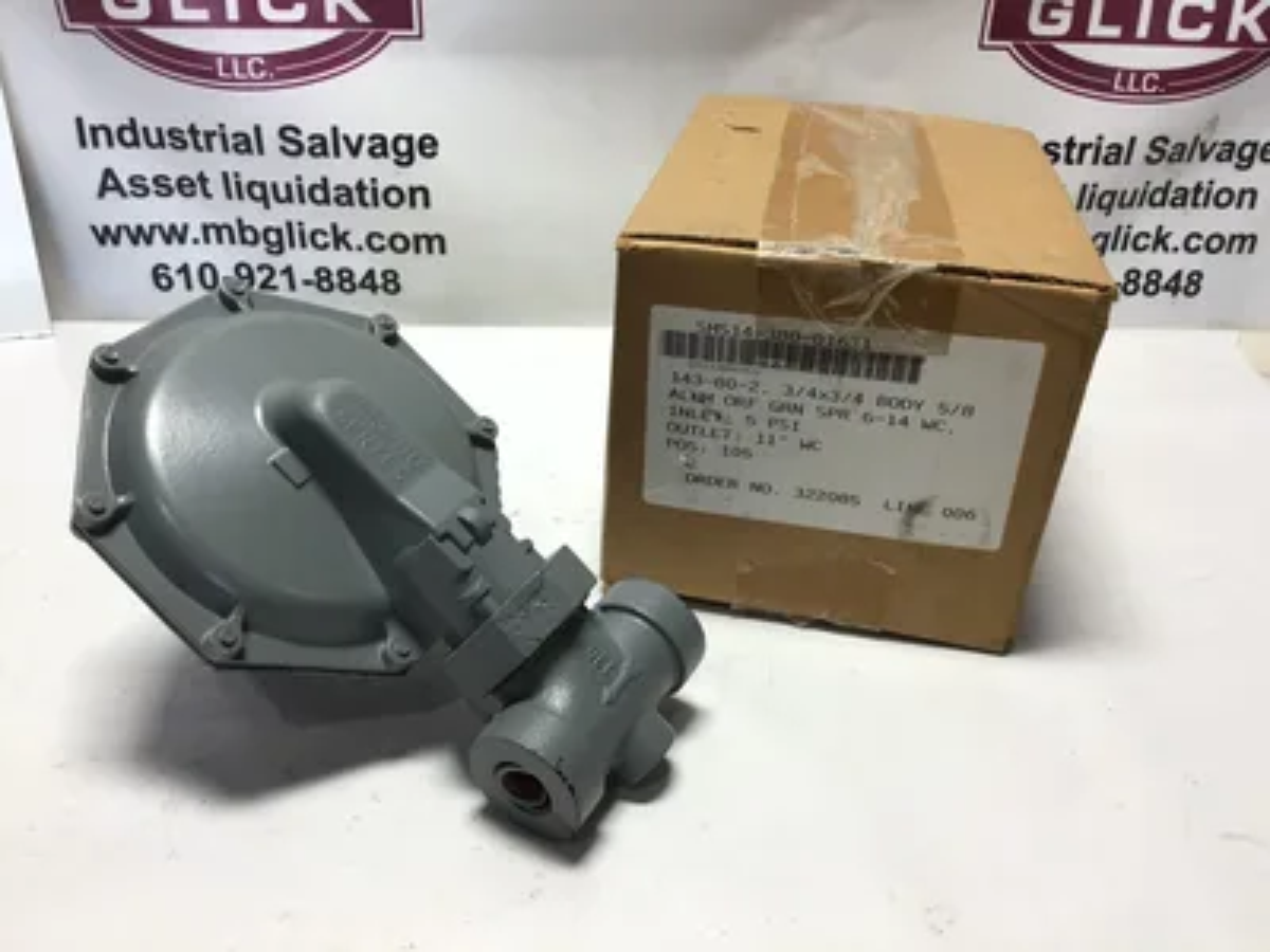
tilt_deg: -29.3
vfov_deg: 45.4
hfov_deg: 58.4
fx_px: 1137
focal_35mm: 31
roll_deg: -2.0
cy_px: 476
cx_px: 635
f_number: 2.4
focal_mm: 3.3
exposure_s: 1/120
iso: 32
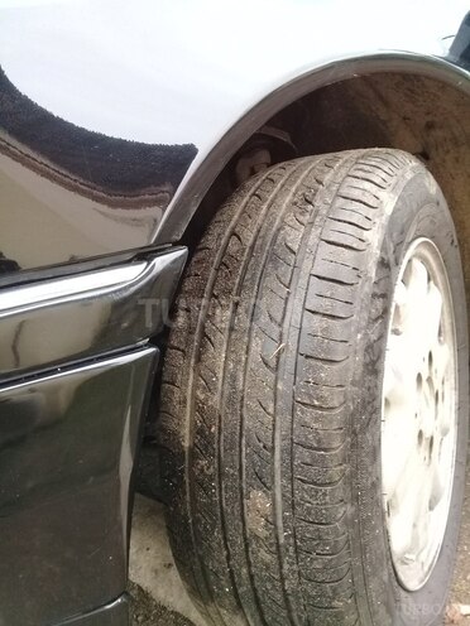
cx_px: 235
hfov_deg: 45.4
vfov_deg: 58.4
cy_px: 313
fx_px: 561
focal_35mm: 31
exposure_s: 1/33
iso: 125
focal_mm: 3.3
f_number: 2.2
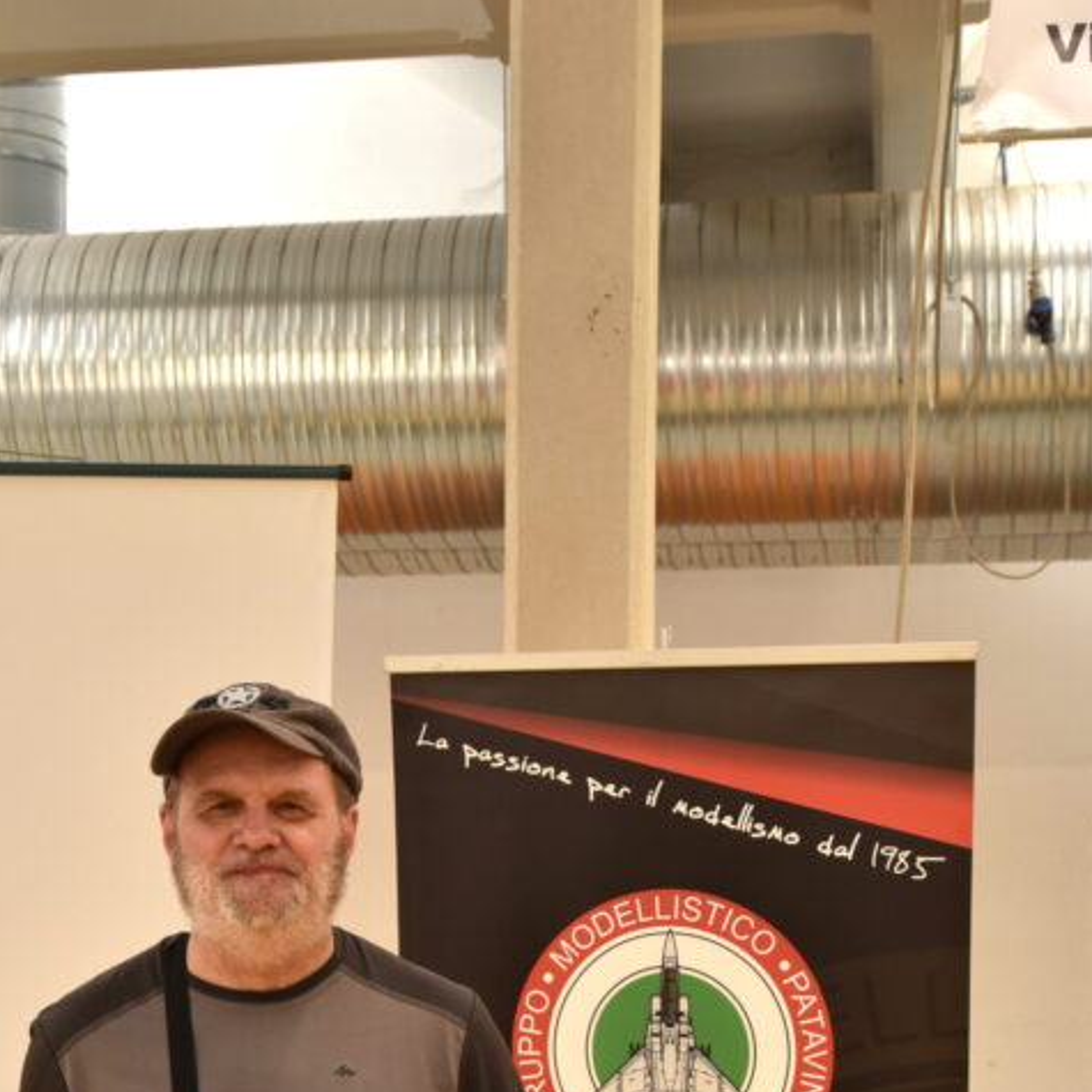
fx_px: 2748
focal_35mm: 77
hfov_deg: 22.4
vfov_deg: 22.0
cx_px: 379
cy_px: 975
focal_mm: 42
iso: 560
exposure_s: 1/40
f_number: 8
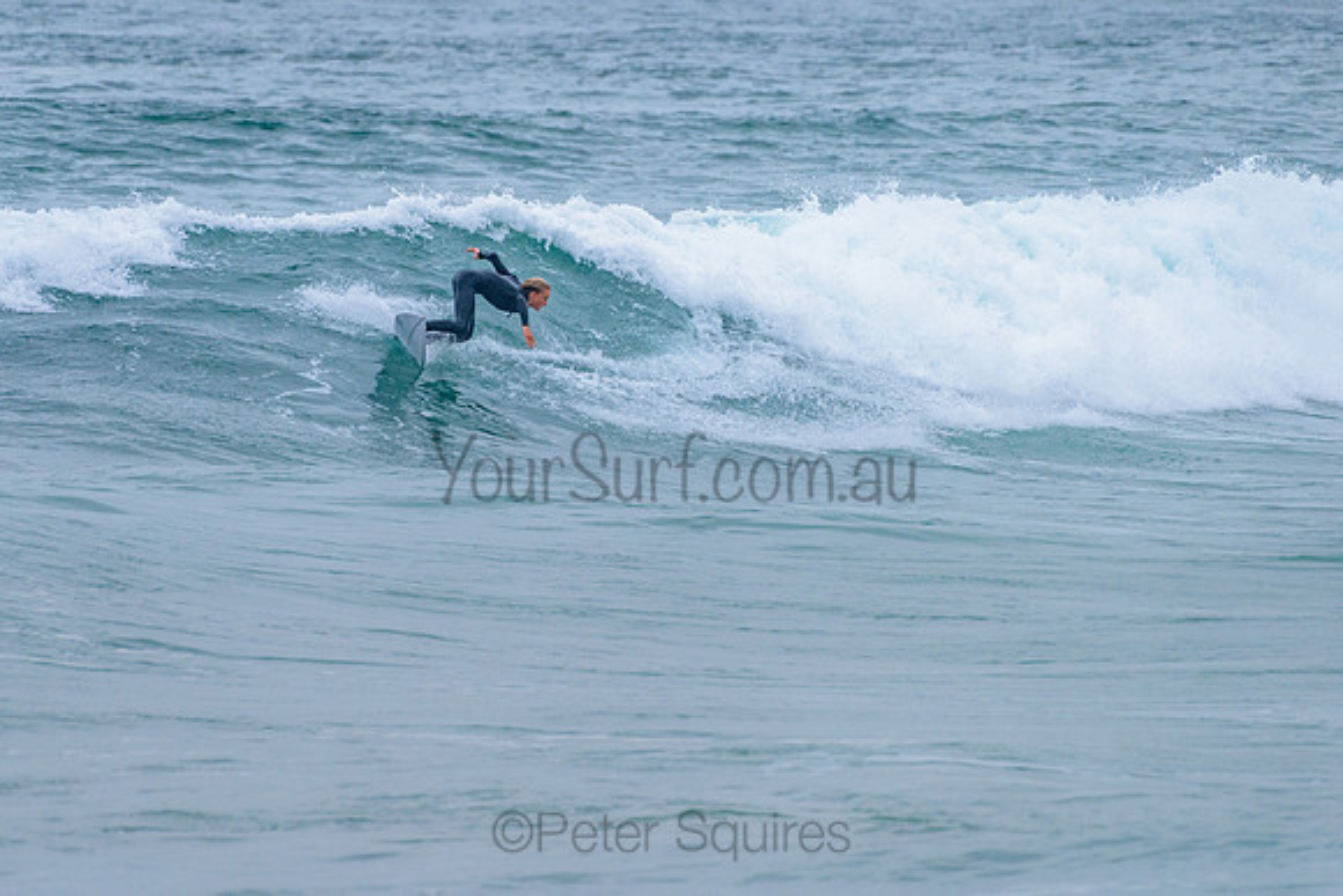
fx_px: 22833
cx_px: 521
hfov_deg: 3.4
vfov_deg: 2.2
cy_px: 348
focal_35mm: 612
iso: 1250
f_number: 5.6
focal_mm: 500
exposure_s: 1/2000
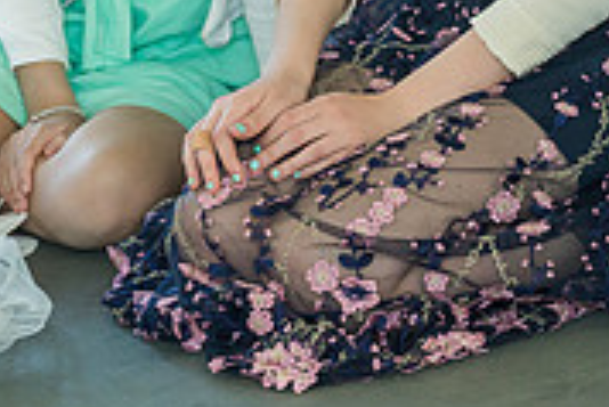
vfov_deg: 3.6
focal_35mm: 384
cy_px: -224
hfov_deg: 5.4
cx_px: 486
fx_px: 6501
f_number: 5.6
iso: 800
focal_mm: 118
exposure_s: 1/160
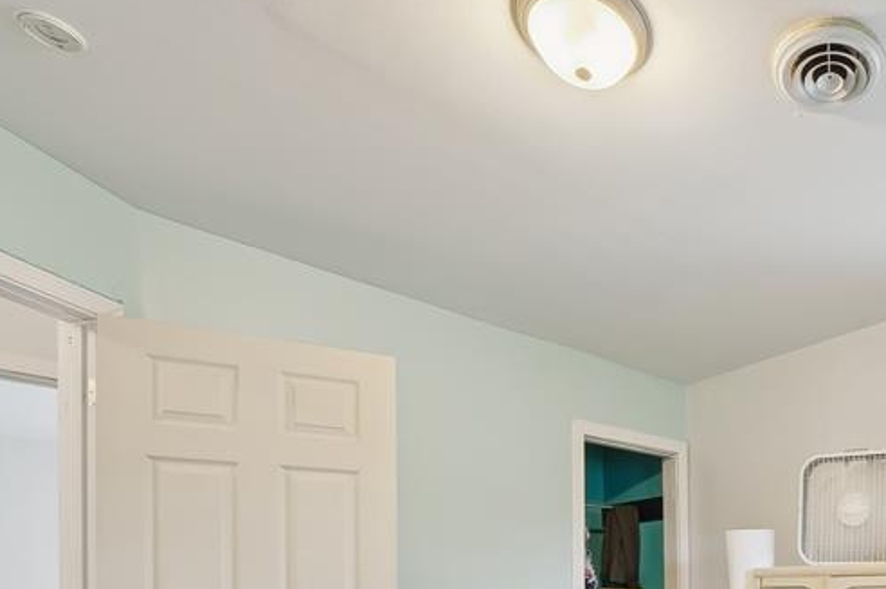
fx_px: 615
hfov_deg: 61.1
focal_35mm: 25
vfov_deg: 43.9
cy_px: 587
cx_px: 789
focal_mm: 12
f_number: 8
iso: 500
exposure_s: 1/8
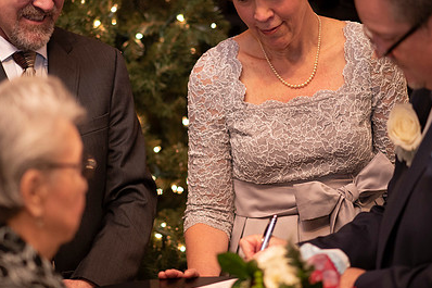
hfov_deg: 16.5
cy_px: 122
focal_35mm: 124
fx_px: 1487
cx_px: 190
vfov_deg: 11.0
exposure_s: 1/160
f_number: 1.8
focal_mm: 85
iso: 1000
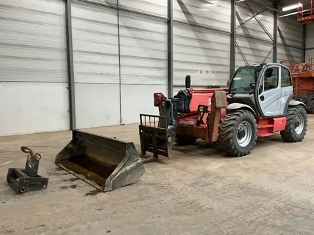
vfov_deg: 48.2
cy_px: 118
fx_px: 263
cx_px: 157
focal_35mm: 29
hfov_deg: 61.7
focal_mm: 3
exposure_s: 1/60
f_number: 1.8
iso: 160
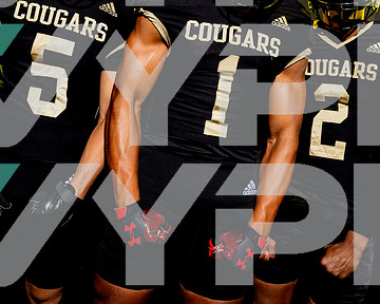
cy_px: 86
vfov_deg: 39.3
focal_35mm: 37
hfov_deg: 49.1
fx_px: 416
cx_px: 196
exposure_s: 1/250
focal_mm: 21
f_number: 8
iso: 250
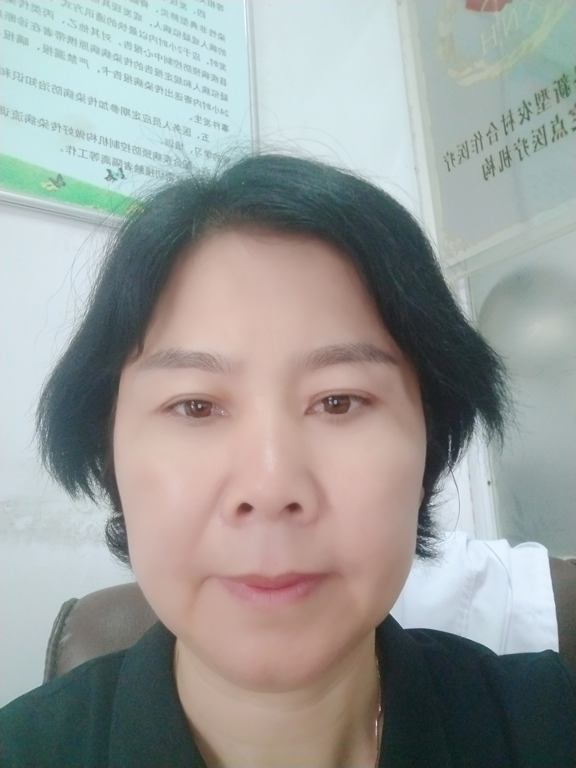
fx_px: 643
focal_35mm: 29
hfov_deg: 48.2
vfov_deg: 61.7
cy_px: 384
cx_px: 288
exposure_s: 1/16.7
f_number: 2
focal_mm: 3.87
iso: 861
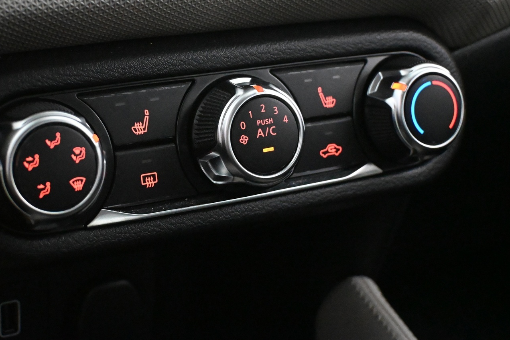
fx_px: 921
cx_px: 213
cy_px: 132
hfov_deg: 30.9
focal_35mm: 65
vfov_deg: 20.9
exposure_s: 1/60
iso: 11400
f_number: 5
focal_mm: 34
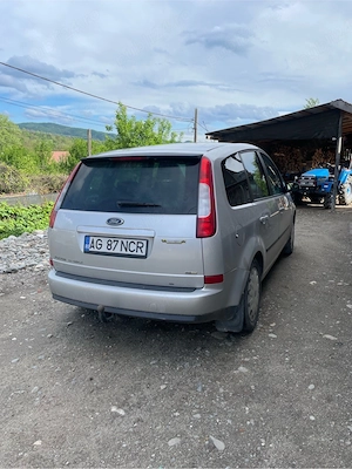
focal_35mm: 26
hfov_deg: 53.1
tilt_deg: -11.3
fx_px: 353
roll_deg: -1.7
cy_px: 234
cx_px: 176
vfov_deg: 67.3
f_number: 1.6
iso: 32
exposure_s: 1/1795
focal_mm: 4.2
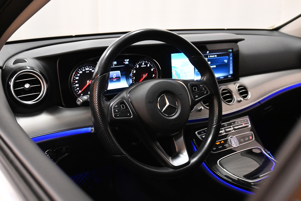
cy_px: 100
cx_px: 150
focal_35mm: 39
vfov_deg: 34.2
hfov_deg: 49.6
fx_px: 326
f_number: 4.5
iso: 4000
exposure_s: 1/100
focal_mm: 26
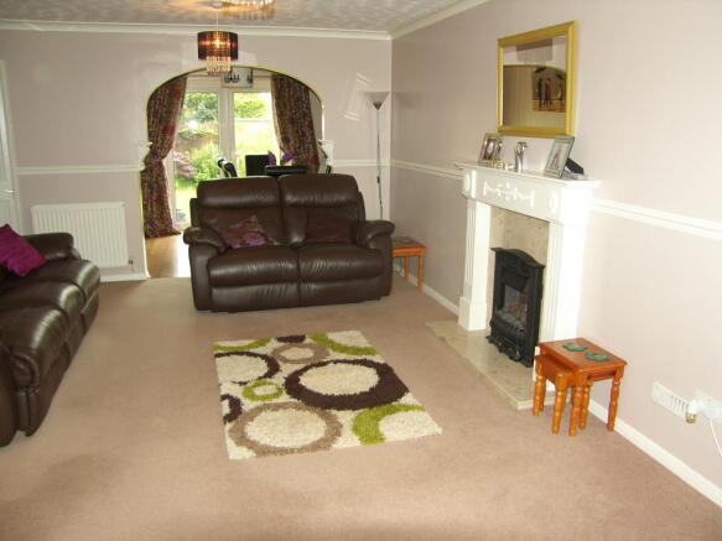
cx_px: 361
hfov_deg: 63.5
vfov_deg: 49.7
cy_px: 270
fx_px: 584
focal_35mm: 28
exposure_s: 1/30
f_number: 2.2
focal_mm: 7.4
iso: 64
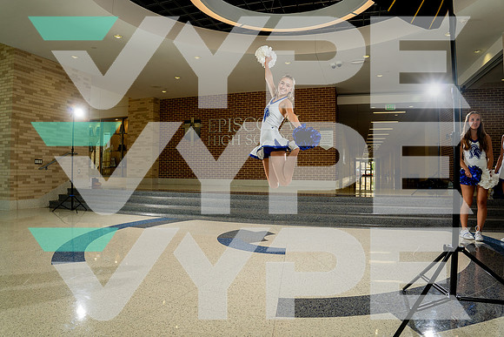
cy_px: 168
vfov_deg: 56.3
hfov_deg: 77.5
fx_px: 314
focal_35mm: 22
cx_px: 249
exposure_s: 1/250
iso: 250
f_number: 5.6
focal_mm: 21
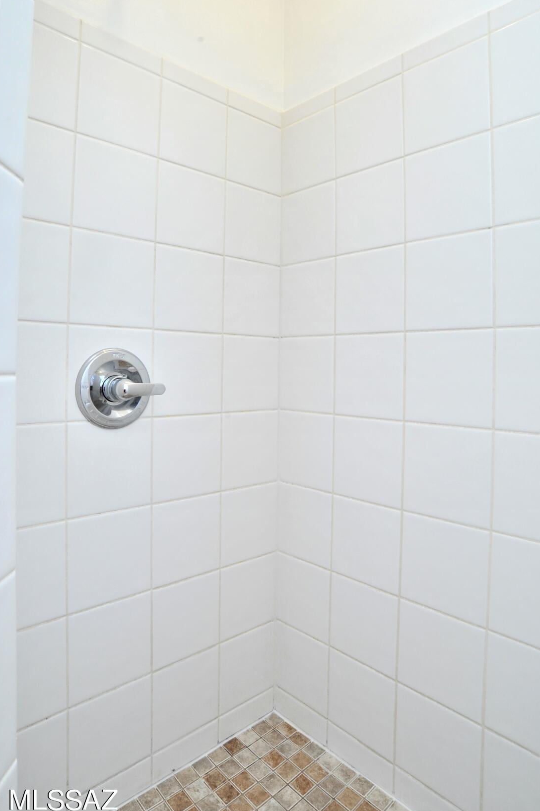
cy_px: 350
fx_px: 496
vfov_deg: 78.2
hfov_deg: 57.1
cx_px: 246
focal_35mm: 22
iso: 640
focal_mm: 18
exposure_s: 1/50
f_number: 13
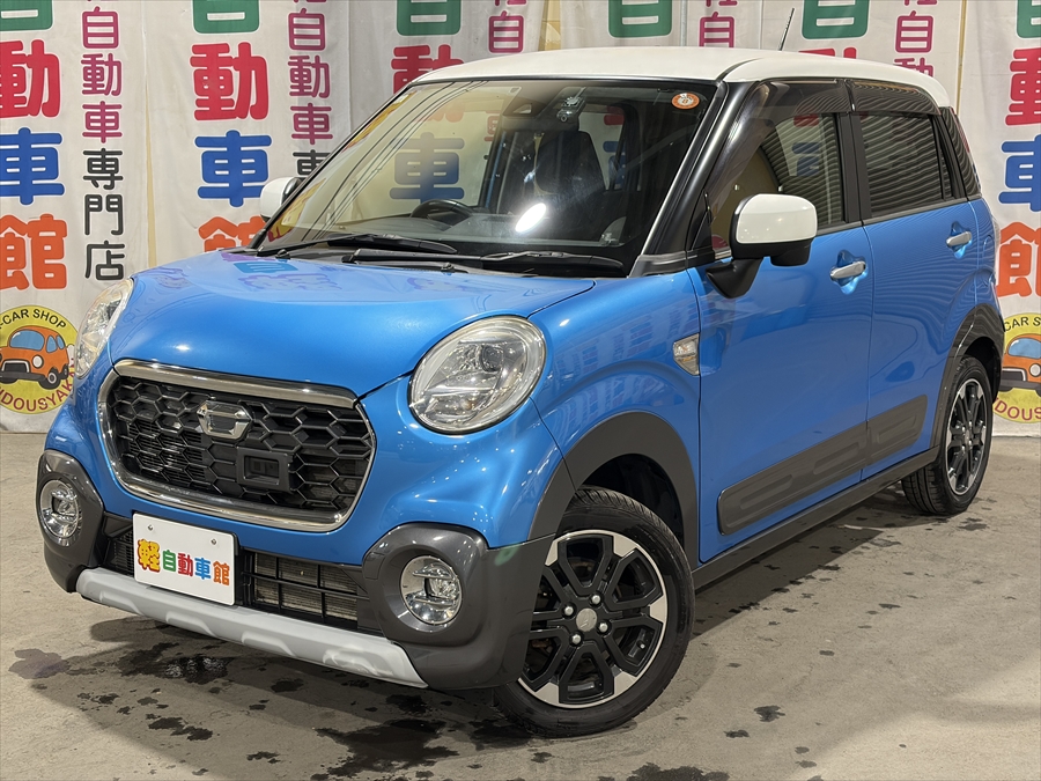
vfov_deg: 28.0
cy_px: 390
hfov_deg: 36.8
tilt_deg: -9.8
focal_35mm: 52
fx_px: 1564
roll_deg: +0.7
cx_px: 520
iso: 100
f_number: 1.6
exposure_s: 1/50
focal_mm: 5.96
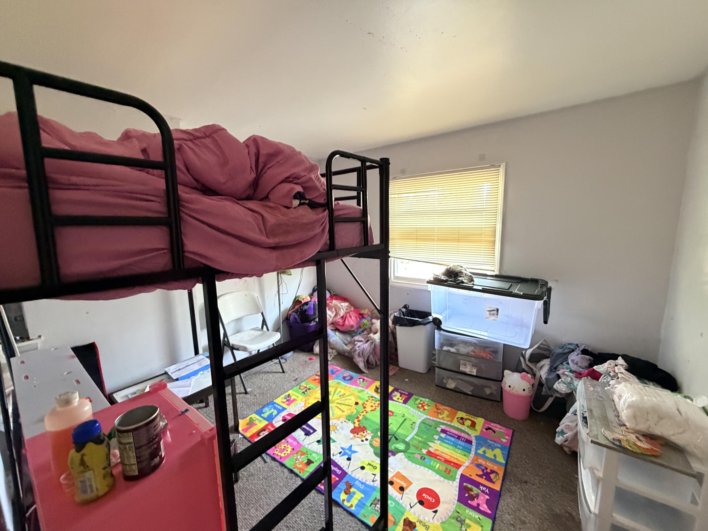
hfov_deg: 102.1
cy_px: 266
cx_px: 354
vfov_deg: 85.7
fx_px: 286
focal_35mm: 14
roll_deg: +2.2
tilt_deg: -10.1
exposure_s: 1/60
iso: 640
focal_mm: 2.22
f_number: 2.2
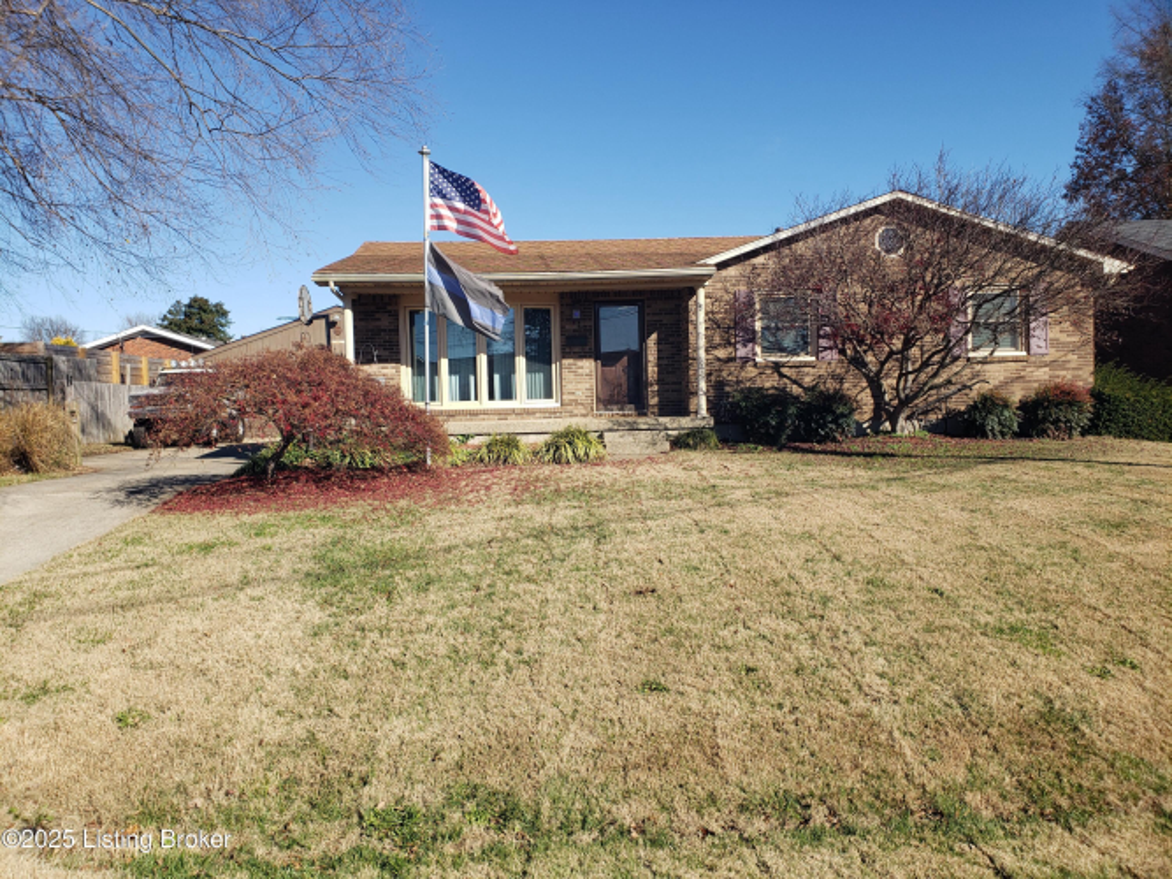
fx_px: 880
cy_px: 440
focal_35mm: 26
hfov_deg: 67.3
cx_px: 586
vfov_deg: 53.0
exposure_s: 1/1099
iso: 50
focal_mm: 4.3
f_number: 2.4
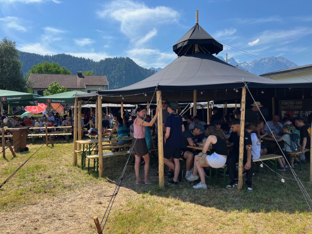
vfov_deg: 53.1
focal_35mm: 26
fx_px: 234
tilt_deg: -1.5
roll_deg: +1.7
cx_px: 156
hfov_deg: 67.3
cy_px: 117
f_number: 1.5
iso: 50
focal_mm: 5.7
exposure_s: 1/1669
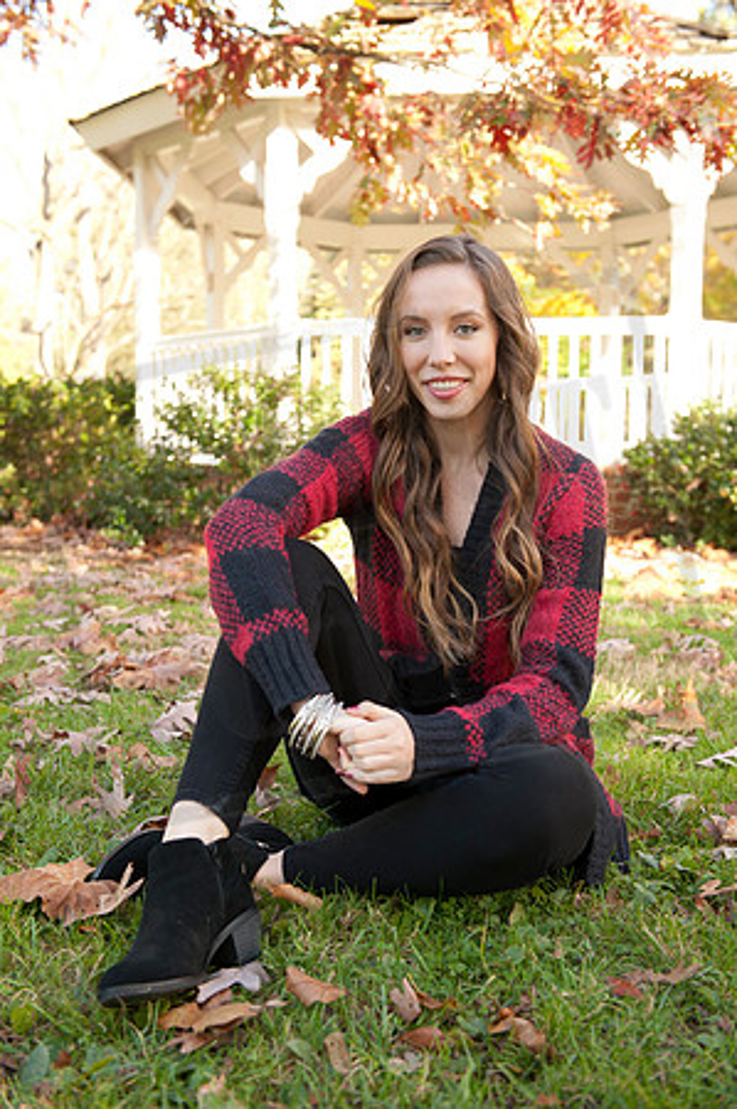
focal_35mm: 44
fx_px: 1354
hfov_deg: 30.4
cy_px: 554
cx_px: 368
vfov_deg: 44.5
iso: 125
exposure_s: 1/60
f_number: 4.5
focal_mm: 44
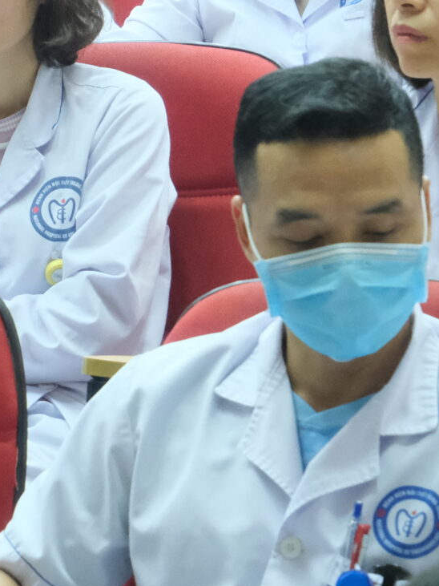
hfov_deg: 6.5
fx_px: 3873
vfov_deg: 8.6
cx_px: -50
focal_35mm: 229
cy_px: 62
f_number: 5.6
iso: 6400
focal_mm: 45
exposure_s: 1/40
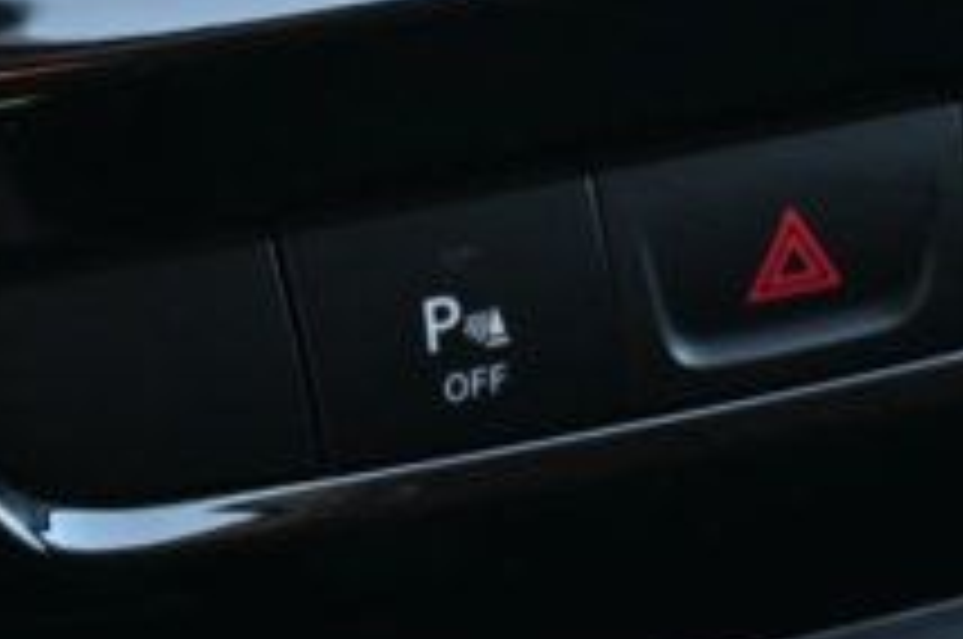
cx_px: 252
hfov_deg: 13.0
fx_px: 4220
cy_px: -572
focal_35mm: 158
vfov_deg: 8.3
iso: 450
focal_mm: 22
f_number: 4
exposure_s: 1/125
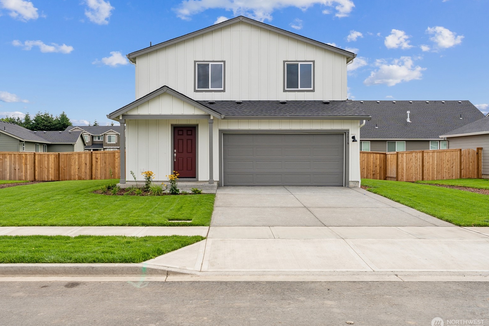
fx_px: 462
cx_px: 225
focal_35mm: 34
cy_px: 160
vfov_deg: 38.9
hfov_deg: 55.7
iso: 200
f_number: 9
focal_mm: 31
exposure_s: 1/400
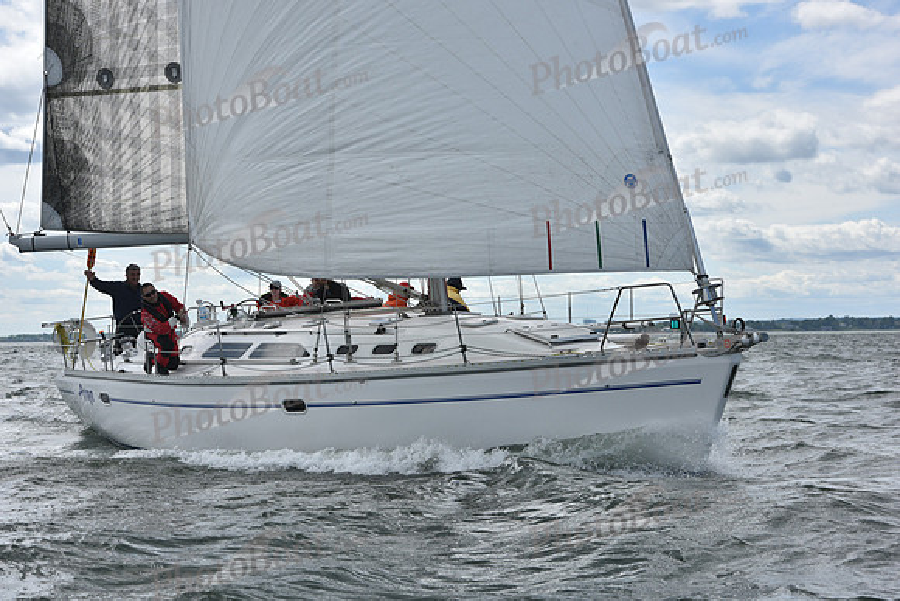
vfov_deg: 17.5
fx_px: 1950
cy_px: 300
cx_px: 450
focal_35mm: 78
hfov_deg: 26.0
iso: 320
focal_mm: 78
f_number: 10
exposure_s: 1/1000
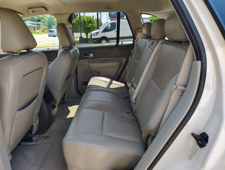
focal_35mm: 24
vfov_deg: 56.9
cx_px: 112
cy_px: 85
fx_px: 156
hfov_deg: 71.5
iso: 122
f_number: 1.8
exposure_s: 1/120
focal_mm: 5.56
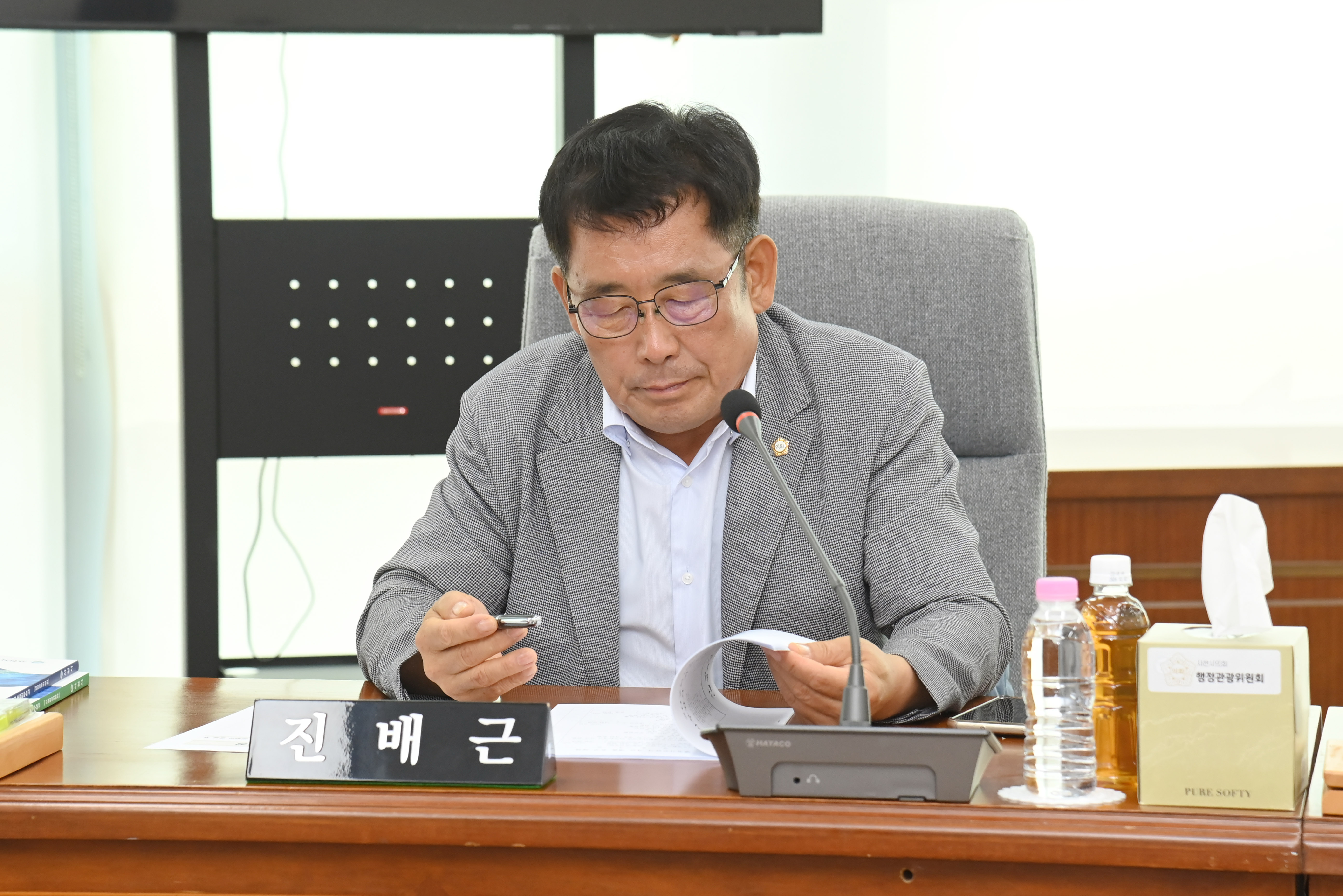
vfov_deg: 11.4
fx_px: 4476
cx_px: 672
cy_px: 448
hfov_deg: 17.1
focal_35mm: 120
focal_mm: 120
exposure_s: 1/250
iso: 2500
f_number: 6.3
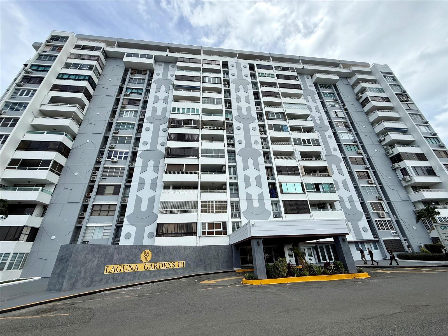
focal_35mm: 14
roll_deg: +2.0
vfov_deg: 85.7
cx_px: 224
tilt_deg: +28.5
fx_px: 181
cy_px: 168
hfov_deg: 102.1
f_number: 2.2
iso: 50
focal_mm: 2.22
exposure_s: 1/2237
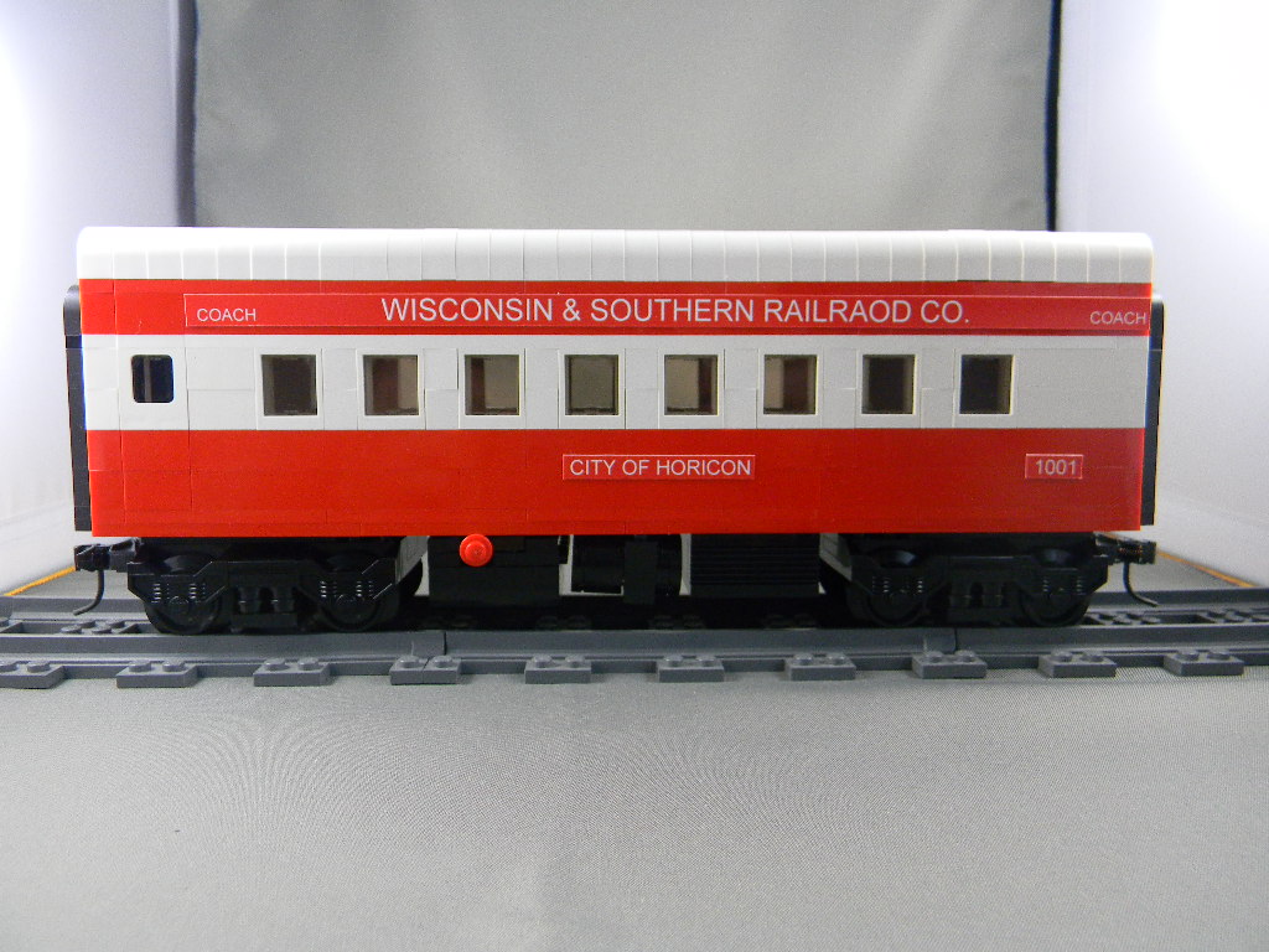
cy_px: 476
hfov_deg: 63.4
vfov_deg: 49.7
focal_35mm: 28
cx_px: 634
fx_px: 1026
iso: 285
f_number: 3.5
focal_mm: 5
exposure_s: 1/30
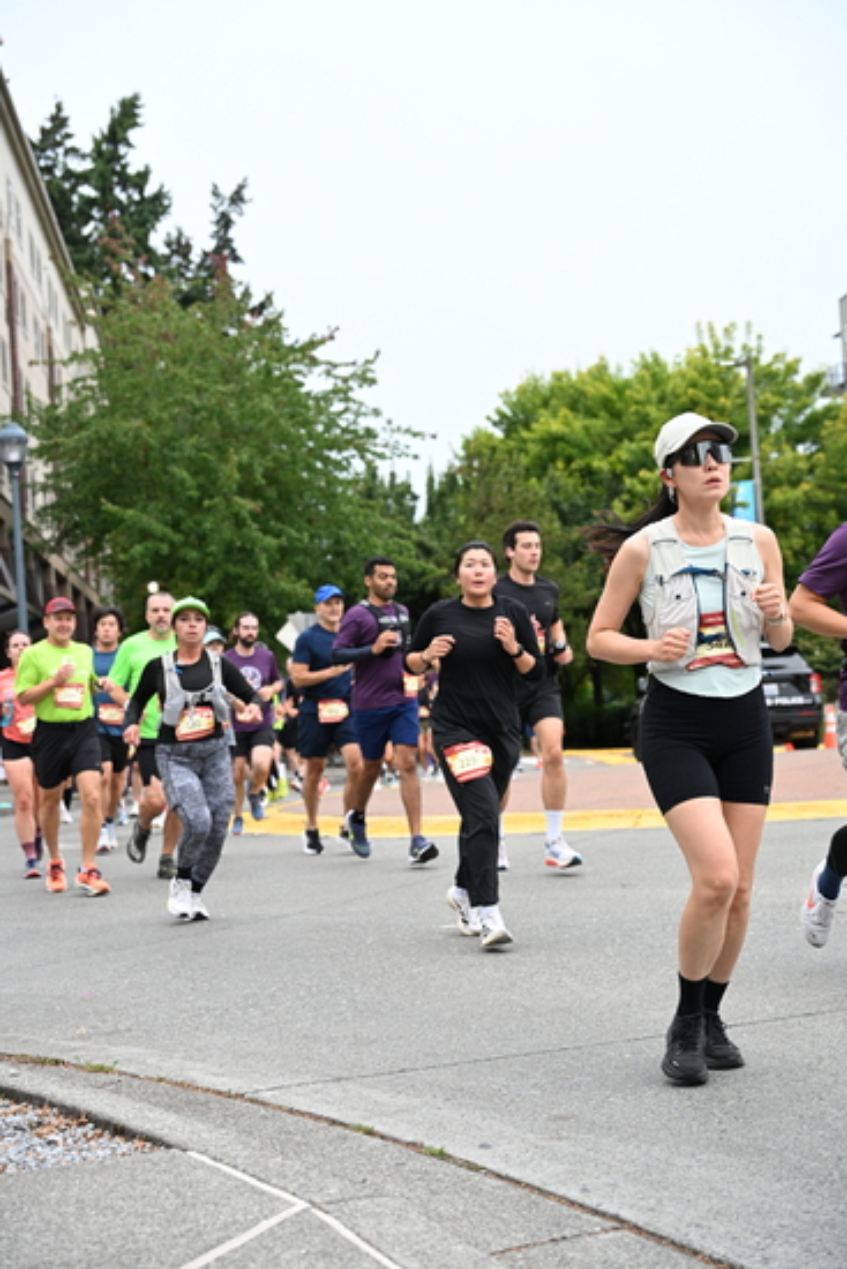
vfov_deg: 35.6
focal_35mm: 56
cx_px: 424
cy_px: 634
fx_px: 1975
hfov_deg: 24.2
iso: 1600
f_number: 4
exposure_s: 1/800
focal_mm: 56
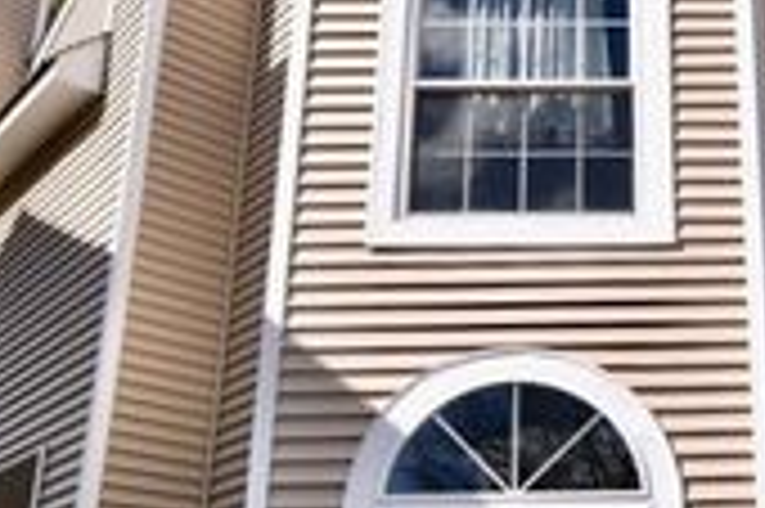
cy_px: 308
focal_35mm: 48
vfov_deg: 27.7
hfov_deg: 38.0
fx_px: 1029
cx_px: 693
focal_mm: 11
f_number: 9
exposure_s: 1/200
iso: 100
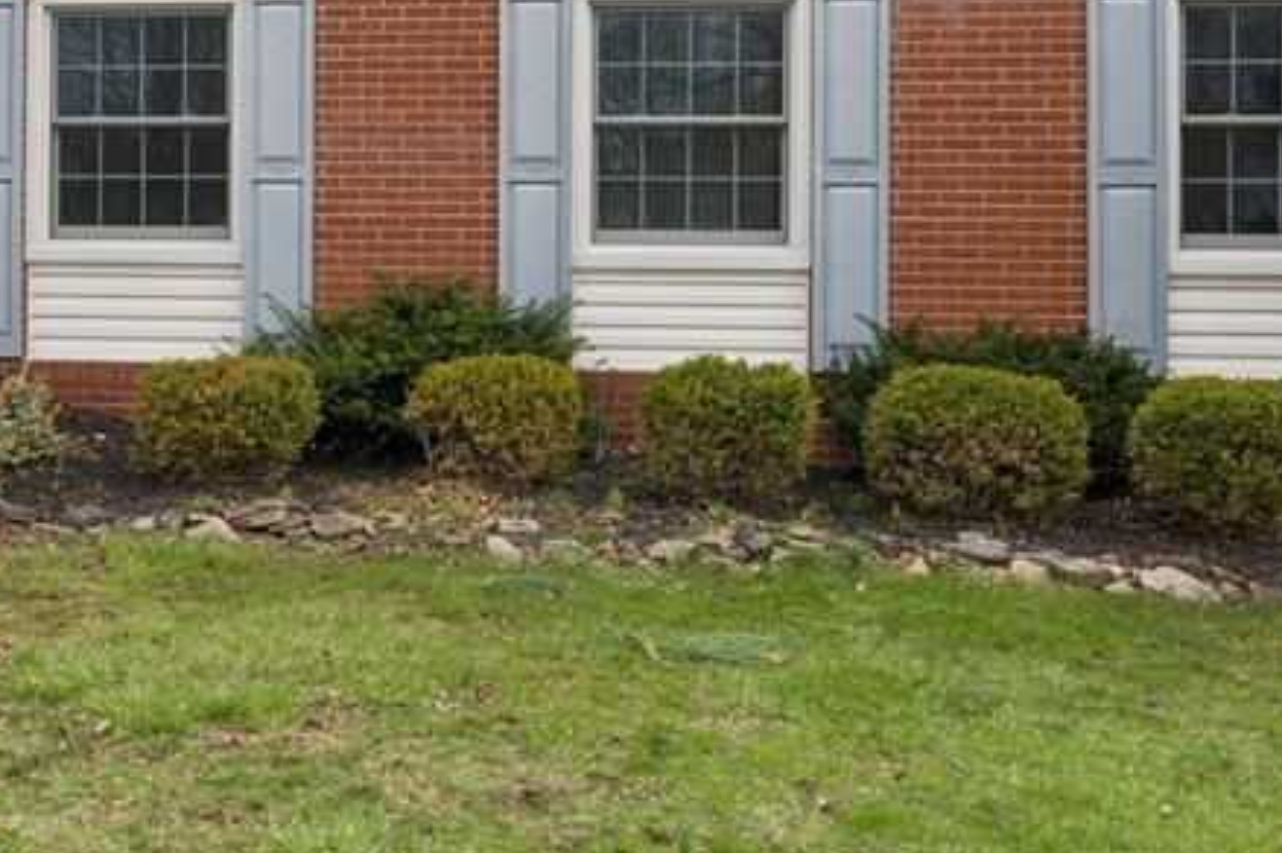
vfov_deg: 25.6
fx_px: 1859
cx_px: 336
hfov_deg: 37.2
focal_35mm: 52
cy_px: 244
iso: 200
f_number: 8
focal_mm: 21.1
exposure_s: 1/320
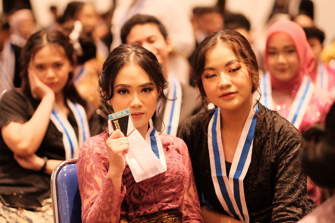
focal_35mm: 100
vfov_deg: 13.7
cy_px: 105
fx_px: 930
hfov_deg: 20.4
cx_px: 150
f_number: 1.2
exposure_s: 1/250
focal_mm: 56
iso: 5000
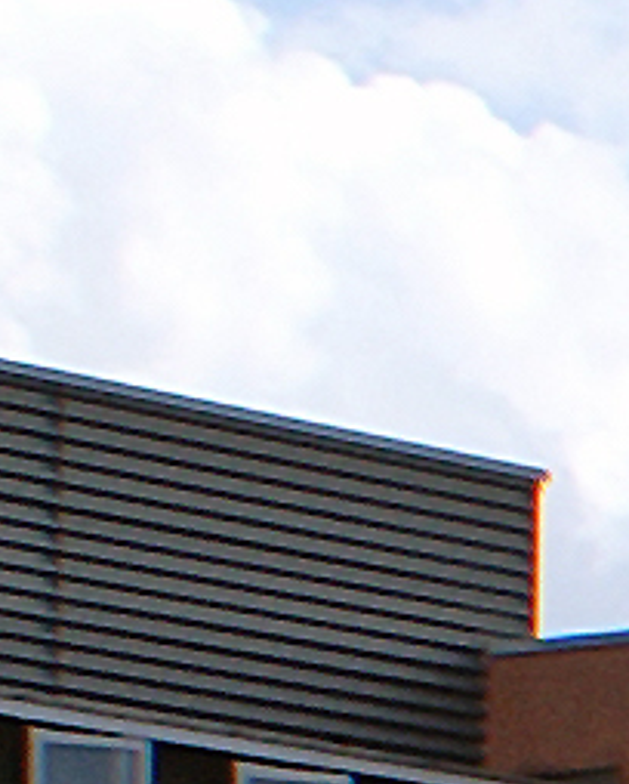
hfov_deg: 3.3
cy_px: 2077
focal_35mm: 399
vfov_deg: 4.7
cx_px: 4357
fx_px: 9263
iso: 100
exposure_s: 1/400
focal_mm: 24
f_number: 8
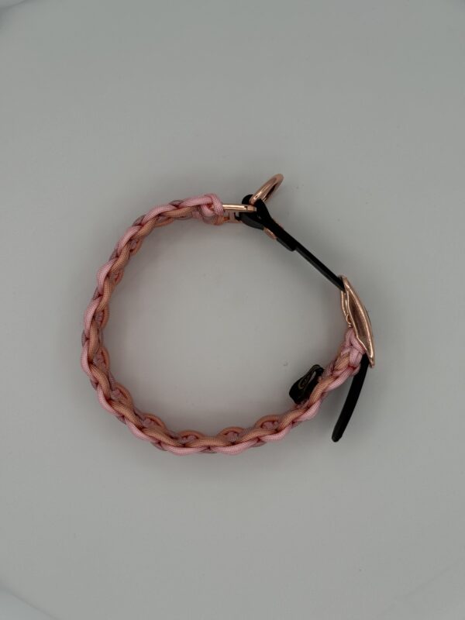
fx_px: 860
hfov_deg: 30.3
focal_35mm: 48
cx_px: 232
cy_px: 310
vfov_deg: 39.7
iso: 64
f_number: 1.78
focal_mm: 6.76
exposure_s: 1/4329
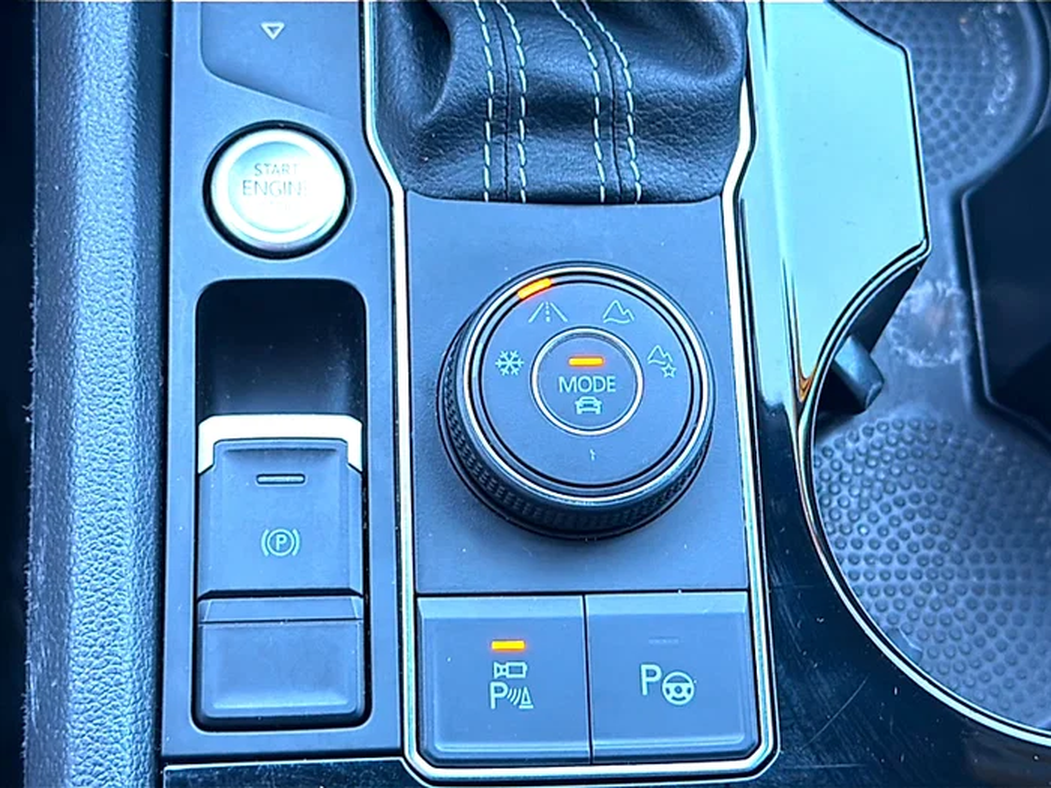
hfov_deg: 37.5
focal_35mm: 51
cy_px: 394
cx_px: 526
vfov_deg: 28.6
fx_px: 1548
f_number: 1.78
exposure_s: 1/47
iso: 160
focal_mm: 6.76
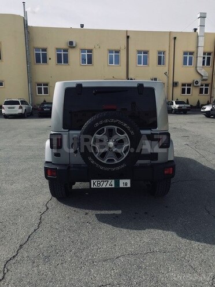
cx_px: 108
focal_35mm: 28
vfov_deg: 63.4
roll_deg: +0.5
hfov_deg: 49.7
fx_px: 232
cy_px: 144
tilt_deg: -8.8
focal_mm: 3.99
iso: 20
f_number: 1.8
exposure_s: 1/1546
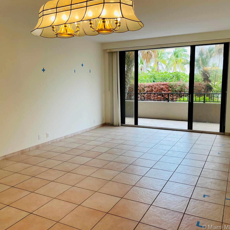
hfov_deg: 52.5
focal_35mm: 31
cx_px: 110
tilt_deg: -8.2
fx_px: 233
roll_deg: +0.9
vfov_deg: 52.5
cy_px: 115
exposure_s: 1/161
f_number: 1.6
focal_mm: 4.2
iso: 32
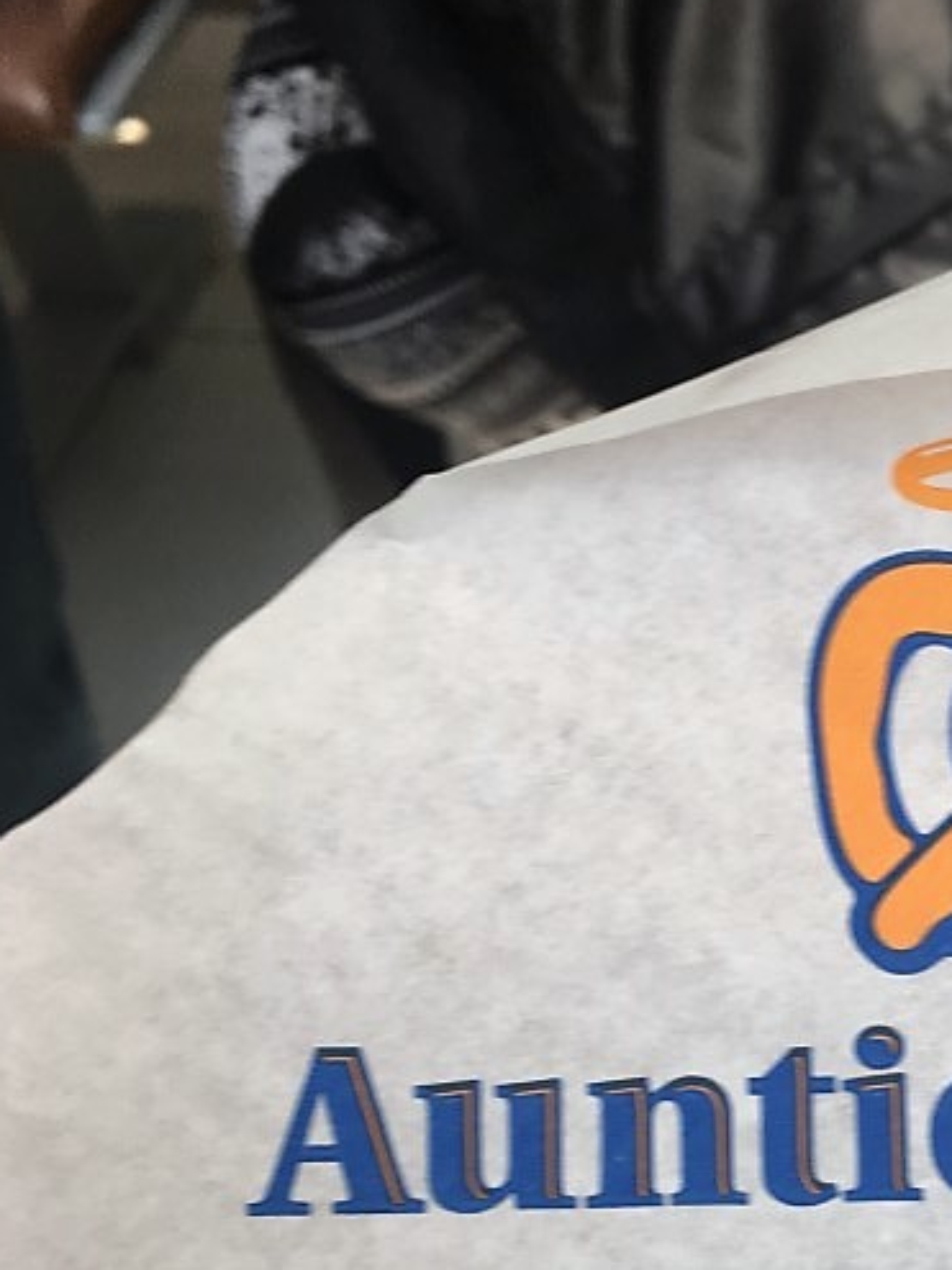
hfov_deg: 23.5
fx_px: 2201
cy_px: 972
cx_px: 919
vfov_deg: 31.5
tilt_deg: -46.0
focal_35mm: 60
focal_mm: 4.15
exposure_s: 1/50
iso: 32
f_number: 2.2
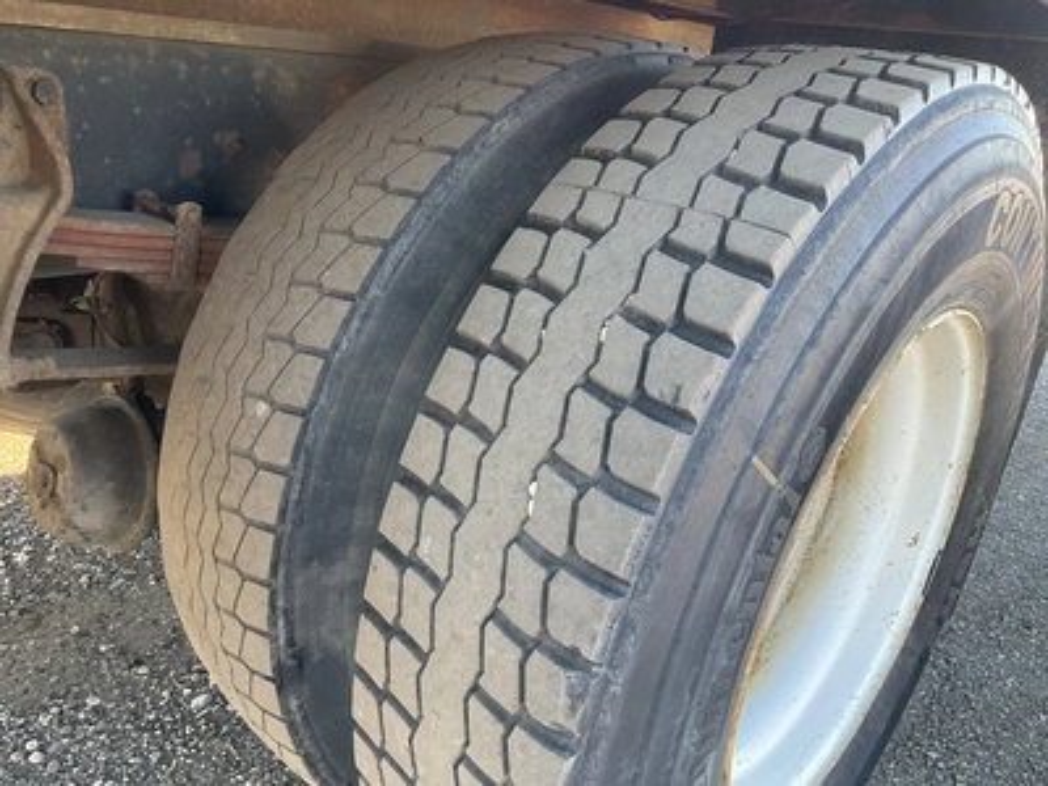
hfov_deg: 61.7
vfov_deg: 48.2
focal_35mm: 29
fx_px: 878
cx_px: 524
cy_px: 393
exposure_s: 1/122
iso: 50
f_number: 1.8
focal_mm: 3
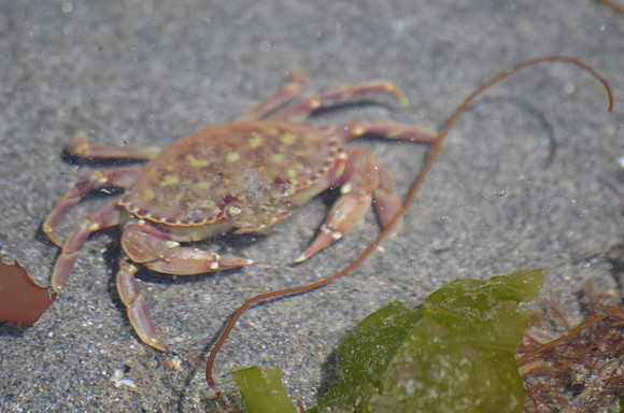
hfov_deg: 4.6
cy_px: 206
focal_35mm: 450
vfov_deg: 3.0
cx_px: 312
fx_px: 7783
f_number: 5.6
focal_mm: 300
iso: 500
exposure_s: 1/1000
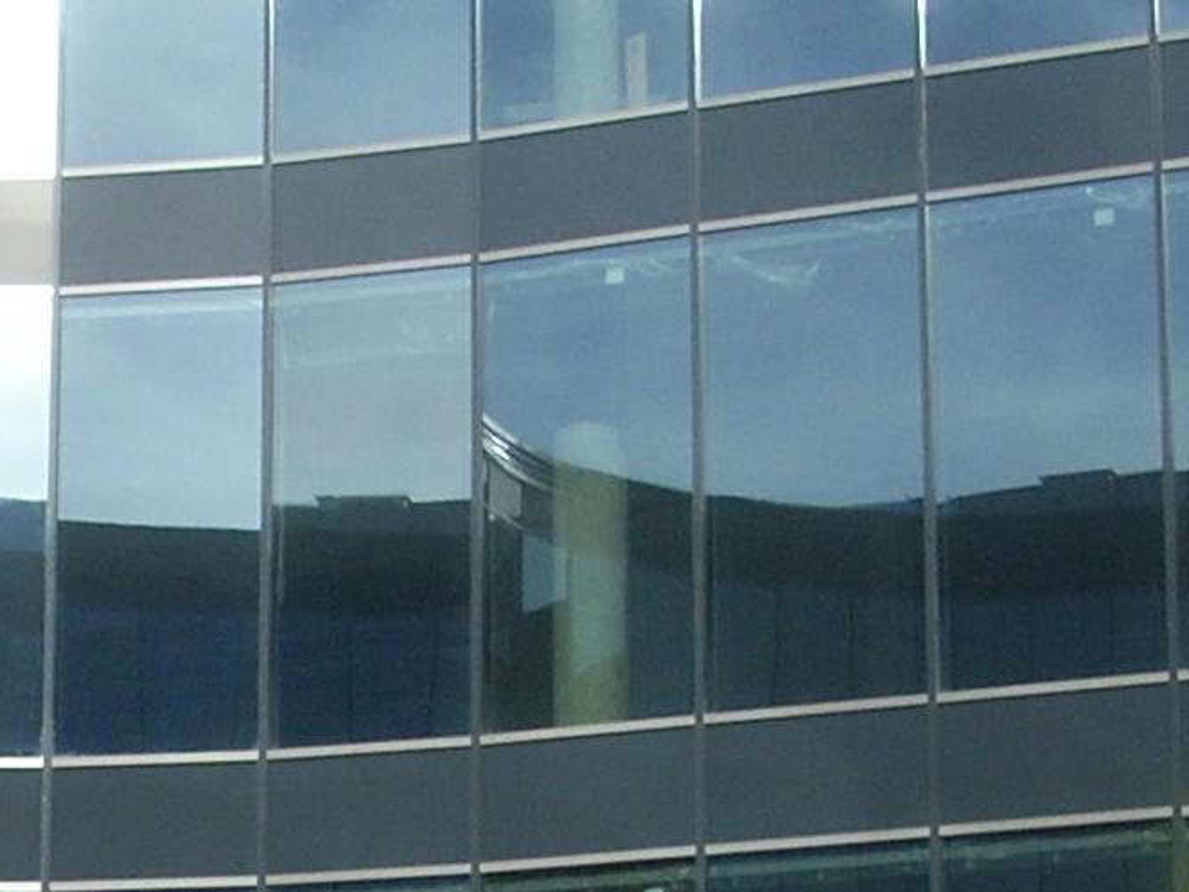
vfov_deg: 10.3
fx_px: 4914
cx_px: 54
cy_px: 919
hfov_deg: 13.6
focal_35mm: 143
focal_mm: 6.2
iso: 64
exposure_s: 1/239
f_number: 5.6
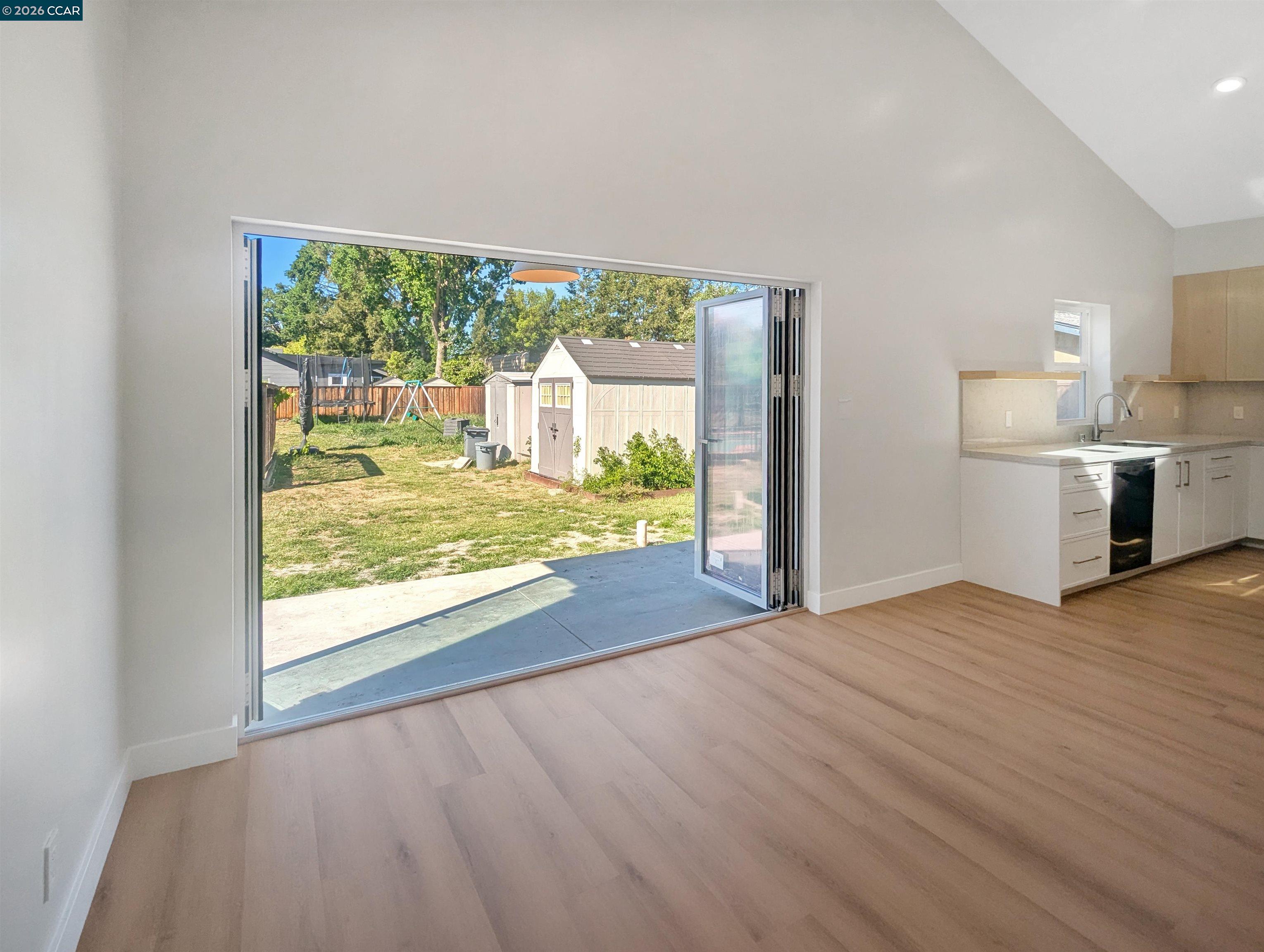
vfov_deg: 78.3
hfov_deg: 94.4
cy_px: 476
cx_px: 632
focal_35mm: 16
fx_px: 585
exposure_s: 1/1300
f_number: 2.2
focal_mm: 2.35
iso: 46
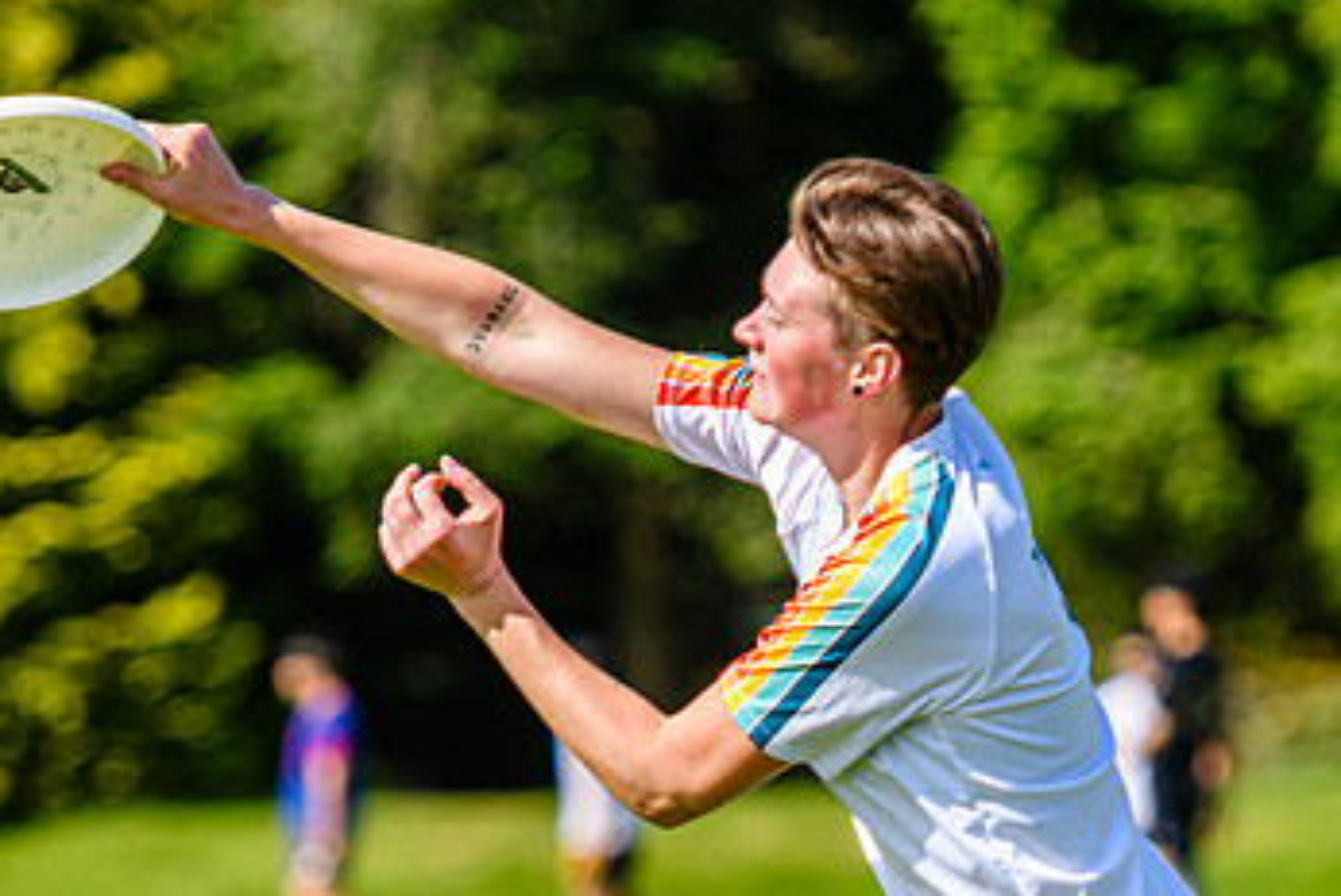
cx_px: 777
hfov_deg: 4.1
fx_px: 18528
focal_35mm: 497
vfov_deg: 2.8
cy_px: 450
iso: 100
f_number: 3.2
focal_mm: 155
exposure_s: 1/1250
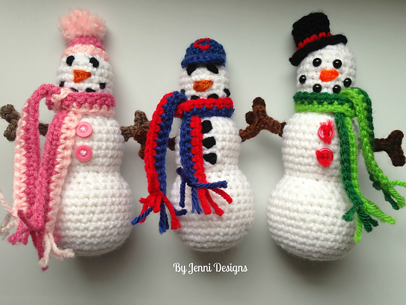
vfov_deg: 42.9
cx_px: 203
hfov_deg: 55.4
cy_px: 152
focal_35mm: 33
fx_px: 387
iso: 50
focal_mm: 4.12
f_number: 2.4
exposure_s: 1/30
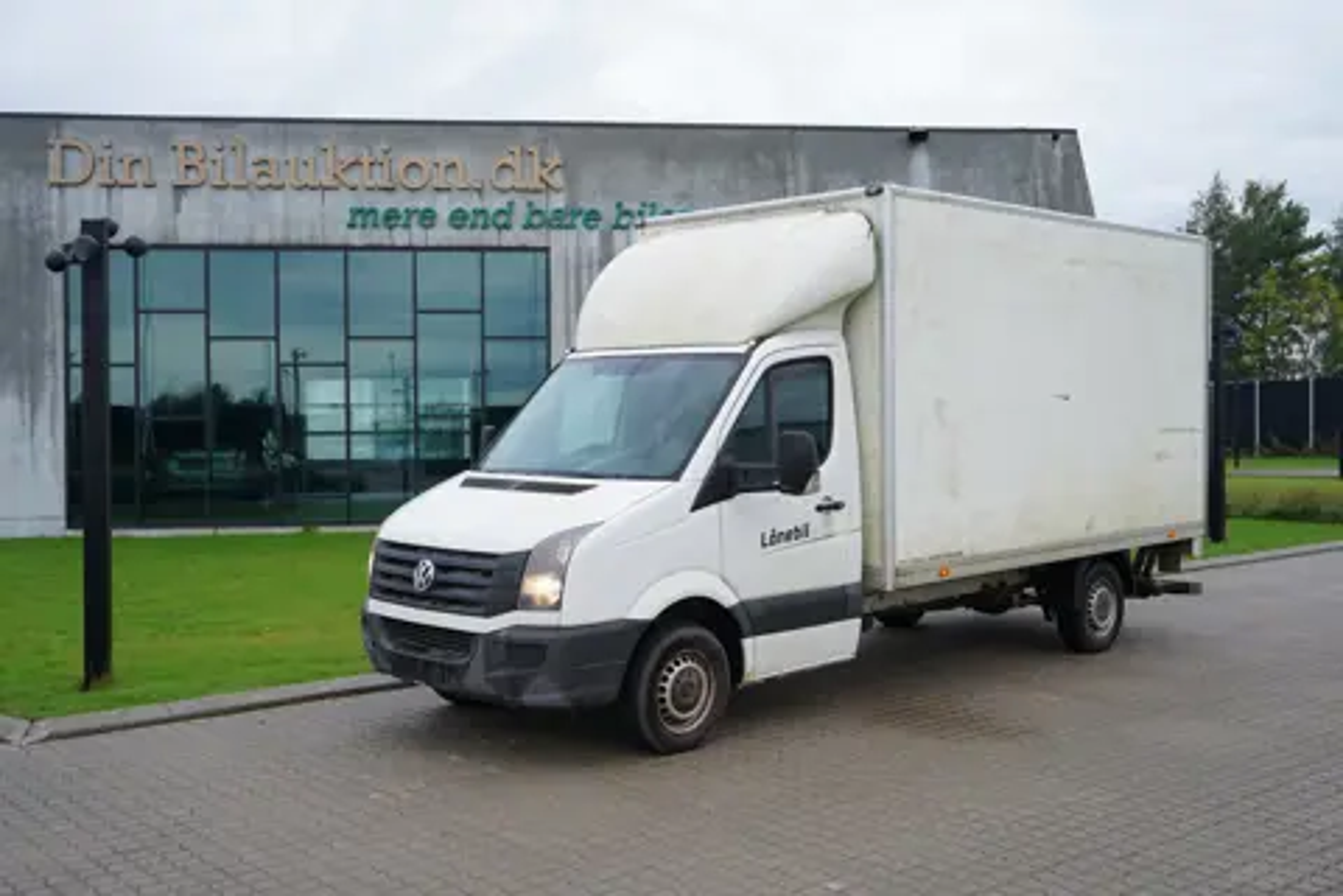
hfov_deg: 53.1
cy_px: 448
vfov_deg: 36.9
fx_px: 1343
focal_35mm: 36
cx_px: 672
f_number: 4
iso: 100
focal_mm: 36
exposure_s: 1/60
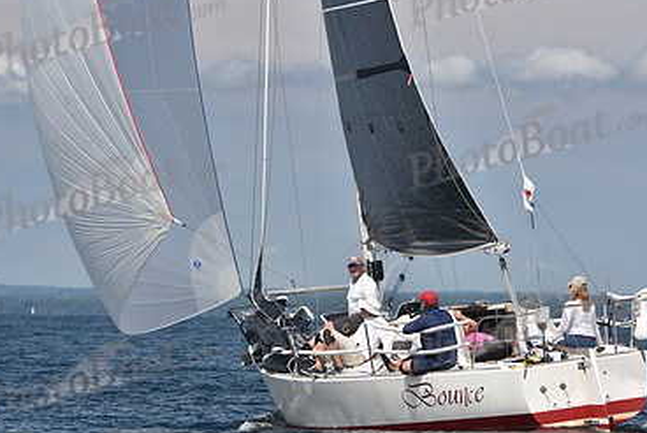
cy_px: 260
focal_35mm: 315
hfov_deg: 6.5
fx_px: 5666
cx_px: 318
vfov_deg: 4.4
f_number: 7.1
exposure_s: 1/500
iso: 200
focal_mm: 200
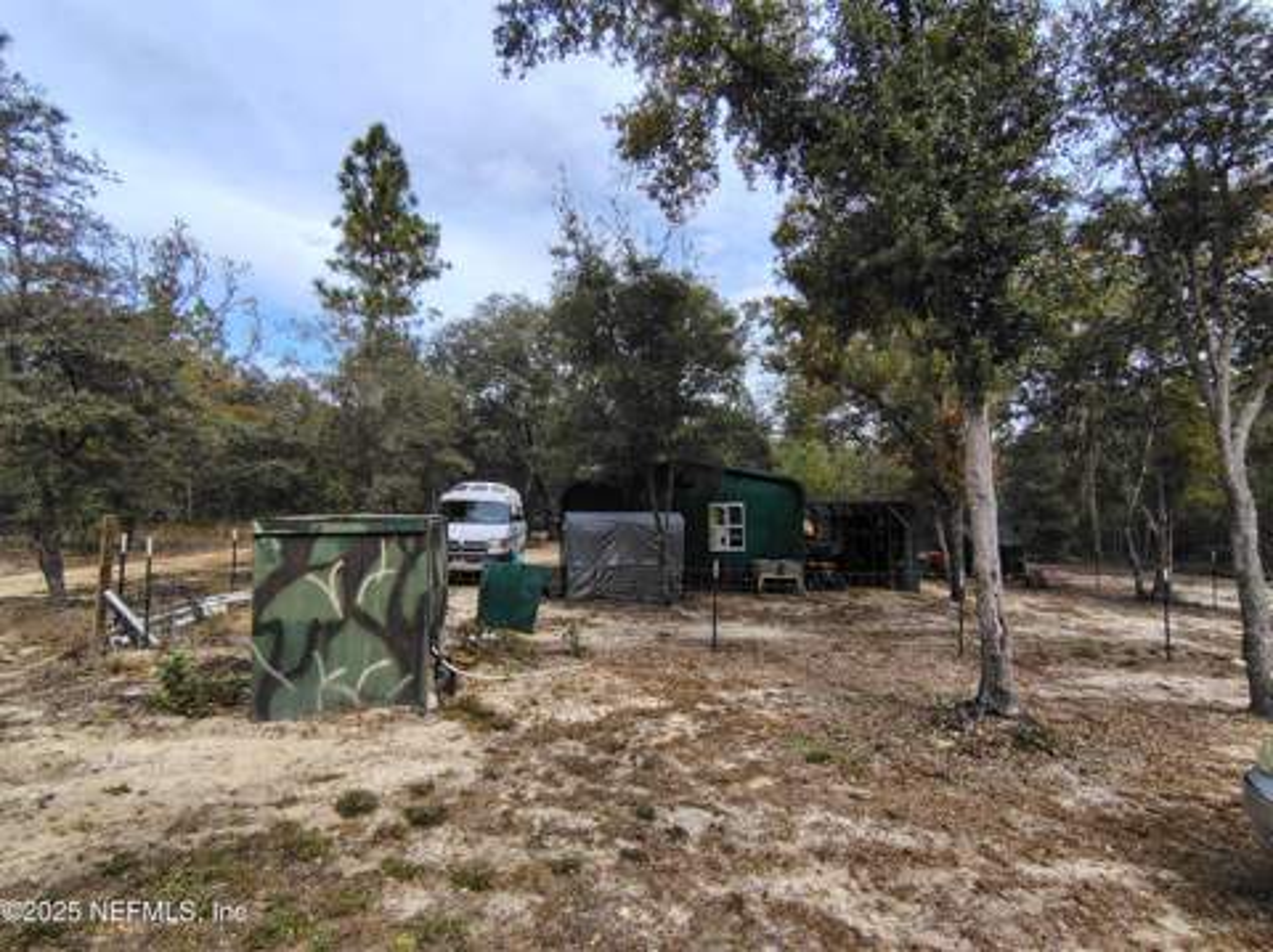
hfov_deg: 94.6
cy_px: 476
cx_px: 636
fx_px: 588
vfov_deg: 78.0
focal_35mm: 16
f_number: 2.2
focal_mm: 2.13
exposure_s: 1/552
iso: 100
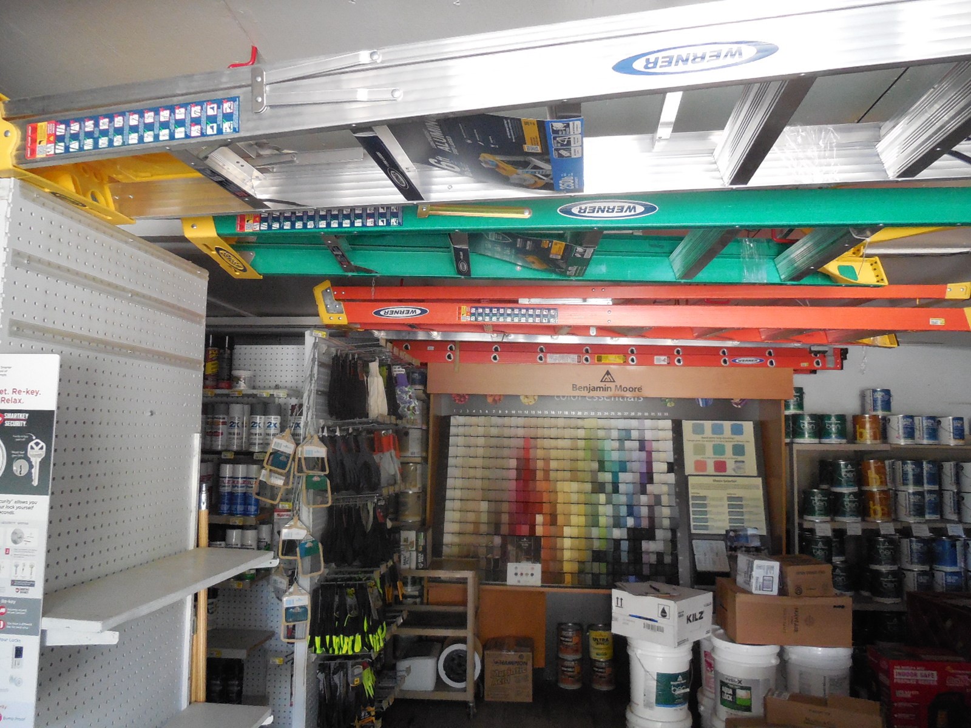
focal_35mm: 25
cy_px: 364
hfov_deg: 69.4
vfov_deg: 54.9
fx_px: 701
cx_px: 486
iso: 800
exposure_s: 1/50
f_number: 3.1
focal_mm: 4.5
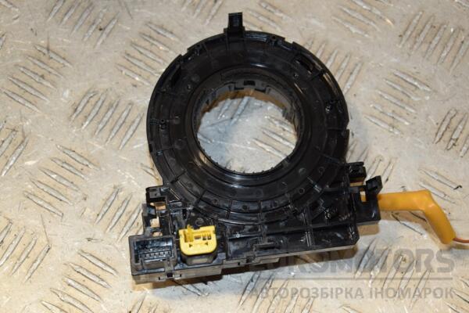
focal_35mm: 78
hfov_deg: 26.0
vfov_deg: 17.5
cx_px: 234
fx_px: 1016
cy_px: 156
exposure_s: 1/200
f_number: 7.1
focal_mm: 52
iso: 800
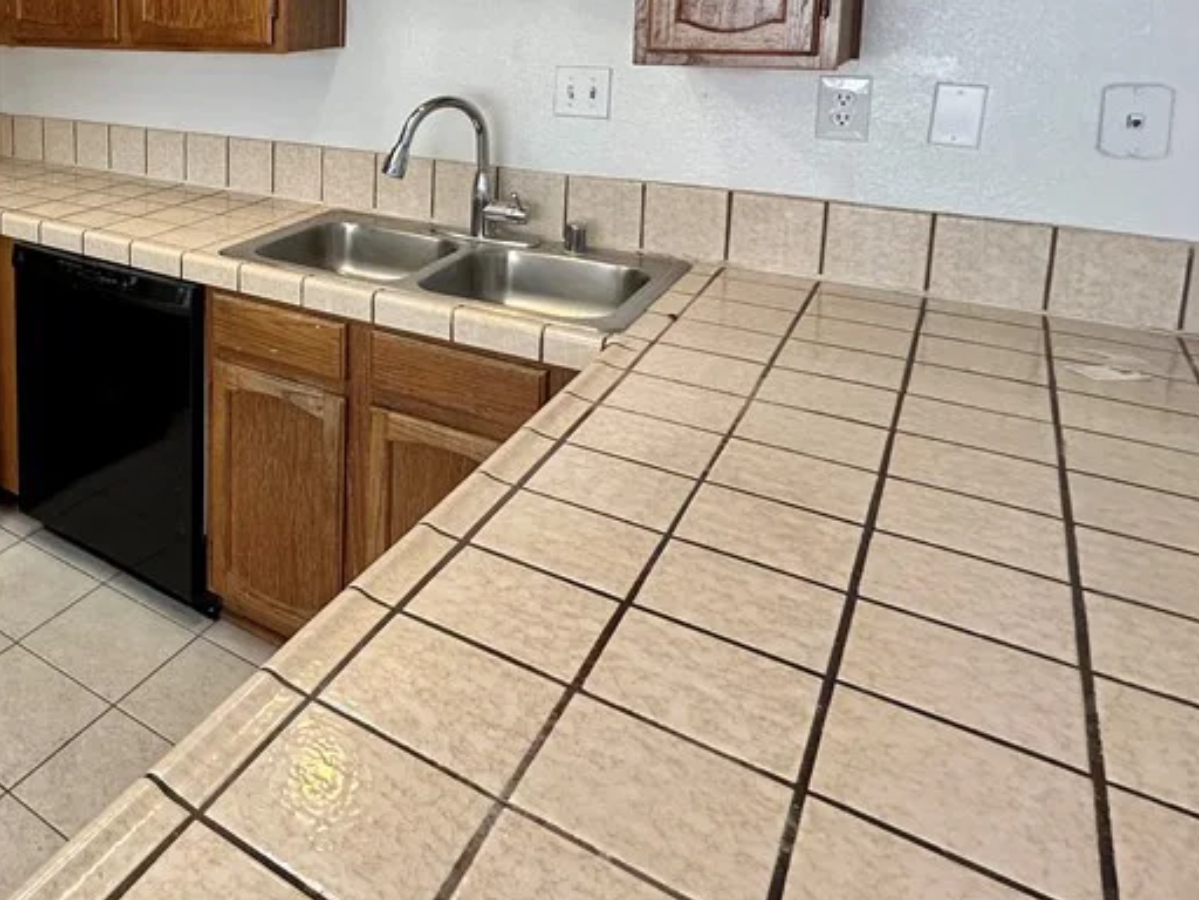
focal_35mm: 28
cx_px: 82
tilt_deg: -7.4
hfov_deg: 53.9
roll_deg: +1.2
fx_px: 970
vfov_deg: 45.9
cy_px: 122
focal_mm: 2.22
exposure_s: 1/120
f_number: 2.2
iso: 160
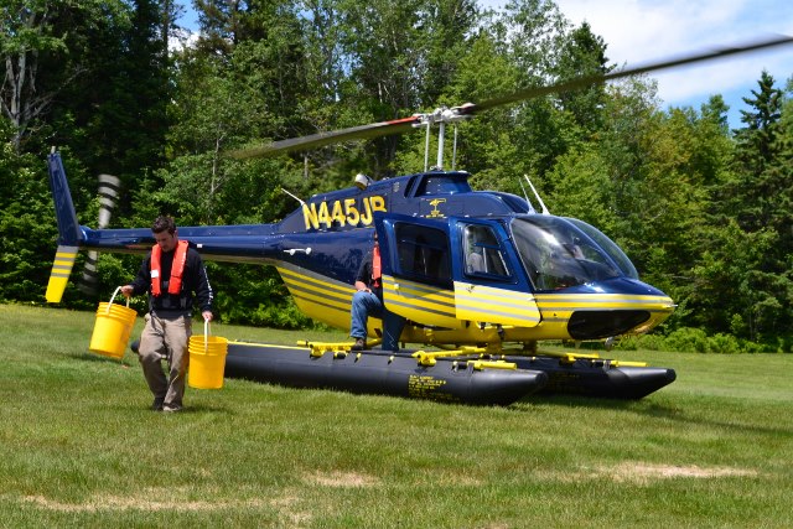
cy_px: 264
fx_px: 1487
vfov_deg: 20.2
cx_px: 396
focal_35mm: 68
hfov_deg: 29.9
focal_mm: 45
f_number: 10
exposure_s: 1/320
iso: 400
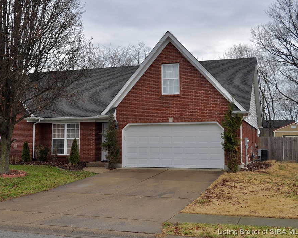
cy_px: 117
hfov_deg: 41.0
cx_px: 126
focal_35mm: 45
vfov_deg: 33.4
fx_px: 397
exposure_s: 1/200
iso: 200
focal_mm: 26
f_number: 7.1
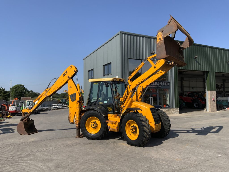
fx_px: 192
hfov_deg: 61.7
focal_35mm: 29
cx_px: 114
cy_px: 86
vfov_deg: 48.2
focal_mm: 3
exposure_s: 1/2058
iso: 16
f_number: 1.8
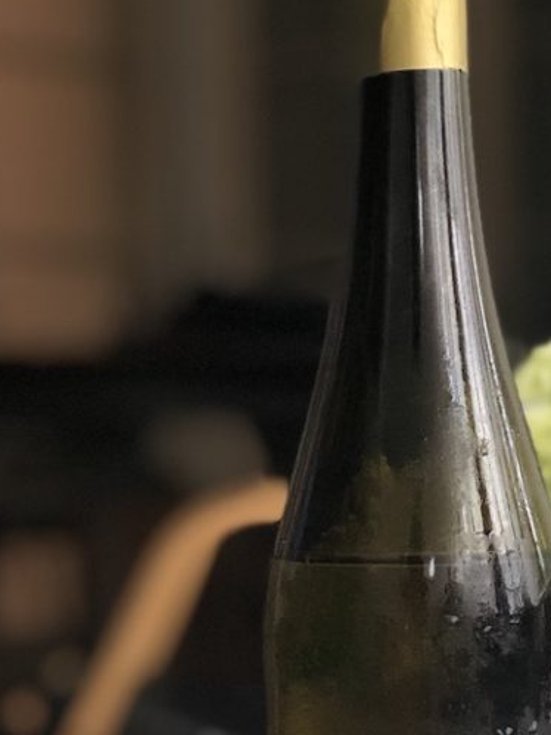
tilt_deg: -2.6
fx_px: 2484
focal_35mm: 117
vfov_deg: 16.7
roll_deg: +2.5
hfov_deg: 12.5
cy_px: 617
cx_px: 555
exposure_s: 1/30
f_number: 2.8
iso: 200
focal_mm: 6.6
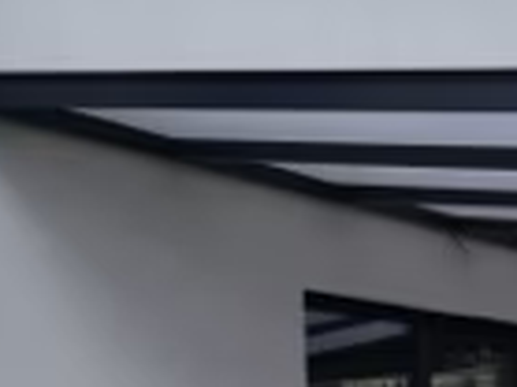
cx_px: 591
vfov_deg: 15.1
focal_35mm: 90
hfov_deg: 20.6
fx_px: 1343
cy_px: 595
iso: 50
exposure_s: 1/441
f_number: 2.2
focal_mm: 3.83
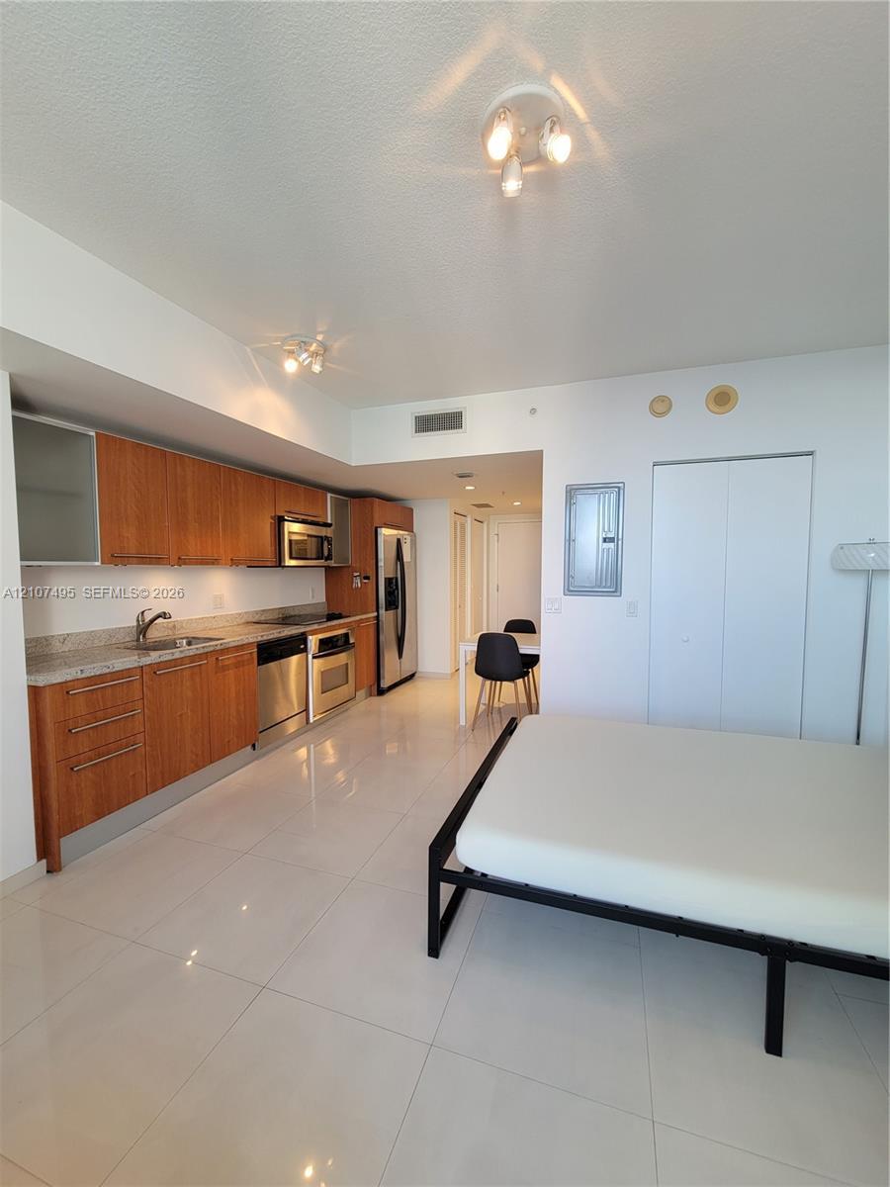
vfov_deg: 106.2
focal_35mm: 13
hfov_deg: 89.9
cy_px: 594
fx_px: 446
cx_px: 445
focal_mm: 2.2
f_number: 2.2
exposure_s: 1/60
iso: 100
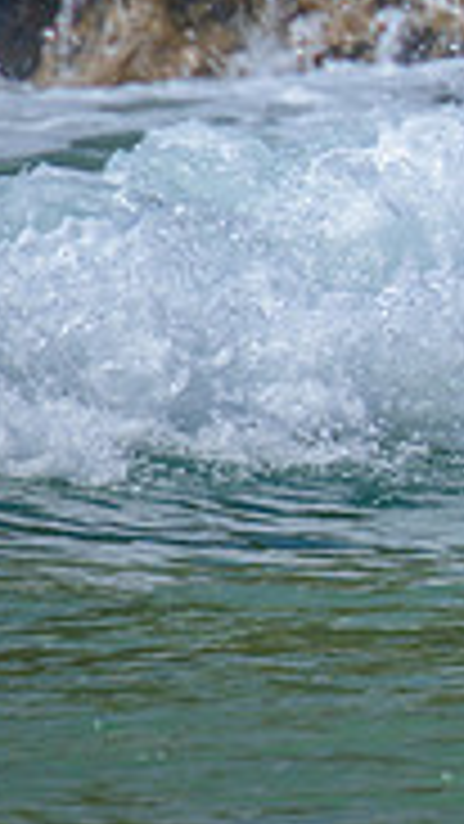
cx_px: 1399
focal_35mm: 2900
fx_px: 63402
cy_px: 110
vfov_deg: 0.7
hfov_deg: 0.4
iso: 320
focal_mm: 800
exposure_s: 1/1000
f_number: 11
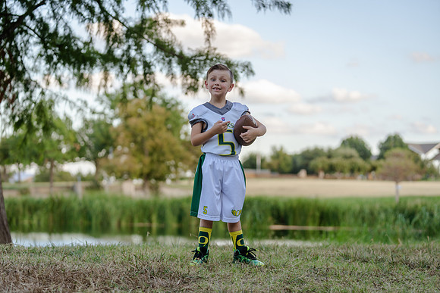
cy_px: 146
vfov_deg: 17.3
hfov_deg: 25.7
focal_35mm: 79
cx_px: 220
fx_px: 966
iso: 160
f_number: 2.8
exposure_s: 1/320
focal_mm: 79
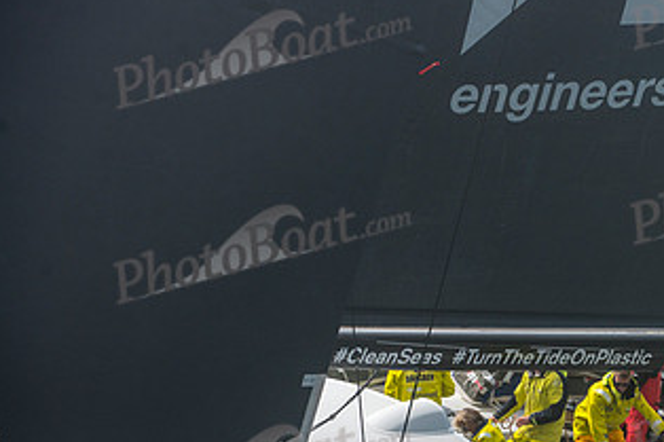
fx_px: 8867
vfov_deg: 2.9
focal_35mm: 481
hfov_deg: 4.3
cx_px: 522
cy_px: 329
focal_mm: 260
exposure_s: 1/1250
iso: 280
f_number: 7.1
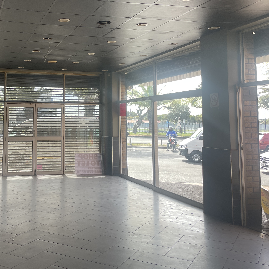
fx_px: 360
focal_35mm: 41
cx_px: 55
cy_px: 92
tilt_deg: +4.6
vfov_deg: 40.5
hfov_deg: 39.4
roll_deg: -1.1
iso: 32
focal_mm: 4.2
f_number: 1.6
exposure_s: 1/173
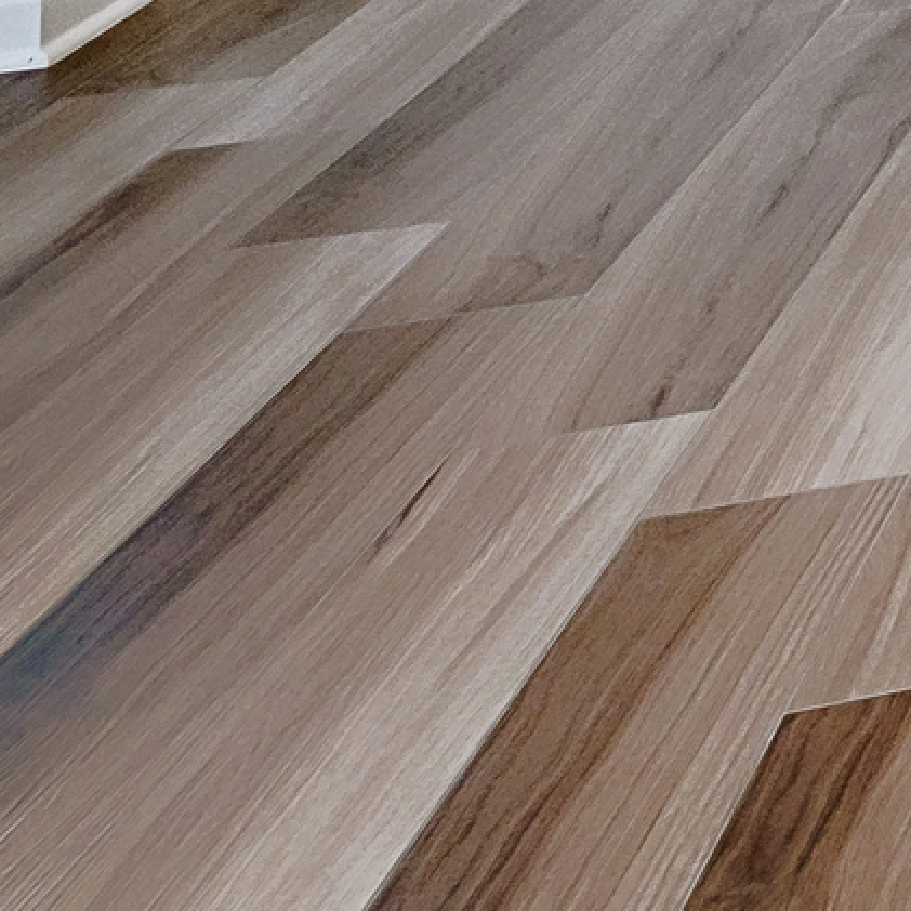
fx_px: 2769
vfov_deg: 14.8
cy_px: -985
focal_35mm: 93
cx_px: 2997
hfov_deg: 10.3
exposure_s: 1/100
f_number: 5.6
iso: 400
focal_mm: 10
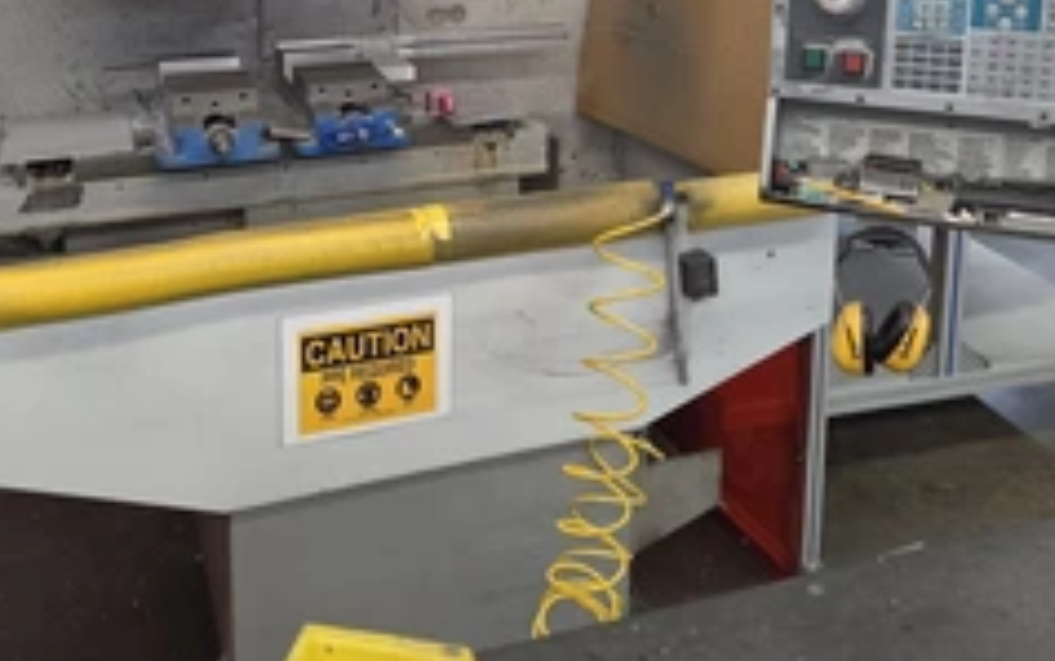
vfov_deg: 29.4
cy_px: 13
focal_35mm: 41
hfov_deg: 48.2
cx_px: 523
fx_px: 1179
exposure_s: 1/63
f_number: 1.8
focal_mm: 5.4
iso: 160
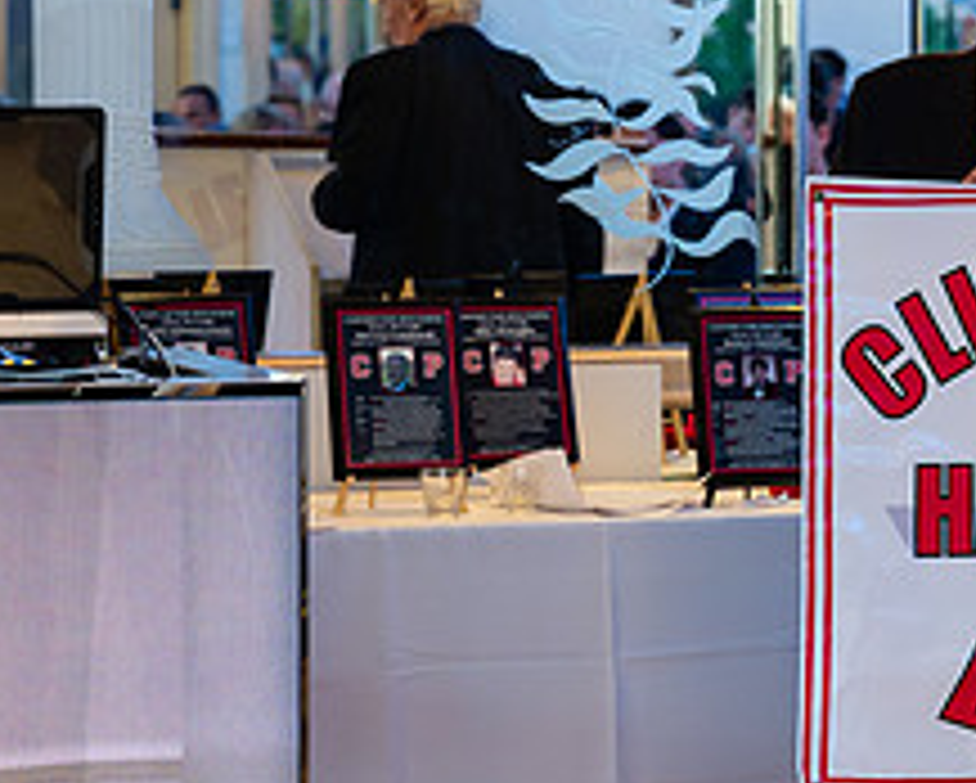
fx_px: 5146
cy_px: 302
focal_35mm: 178
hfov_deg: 10.7
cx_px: 1142
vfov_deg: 8.7
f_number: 3.2
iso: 1250
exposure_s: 1/200
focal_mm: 70
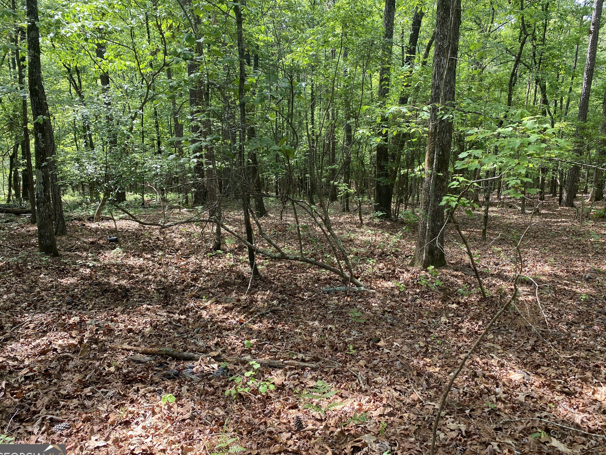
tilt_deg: -13.4
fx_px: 473
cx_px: 310
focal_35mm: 27
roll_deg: +0.4
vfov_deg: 51.4
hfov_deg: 65.3
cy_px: 231
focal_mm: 4.25
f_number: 1.8
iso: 32
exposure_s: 1/122
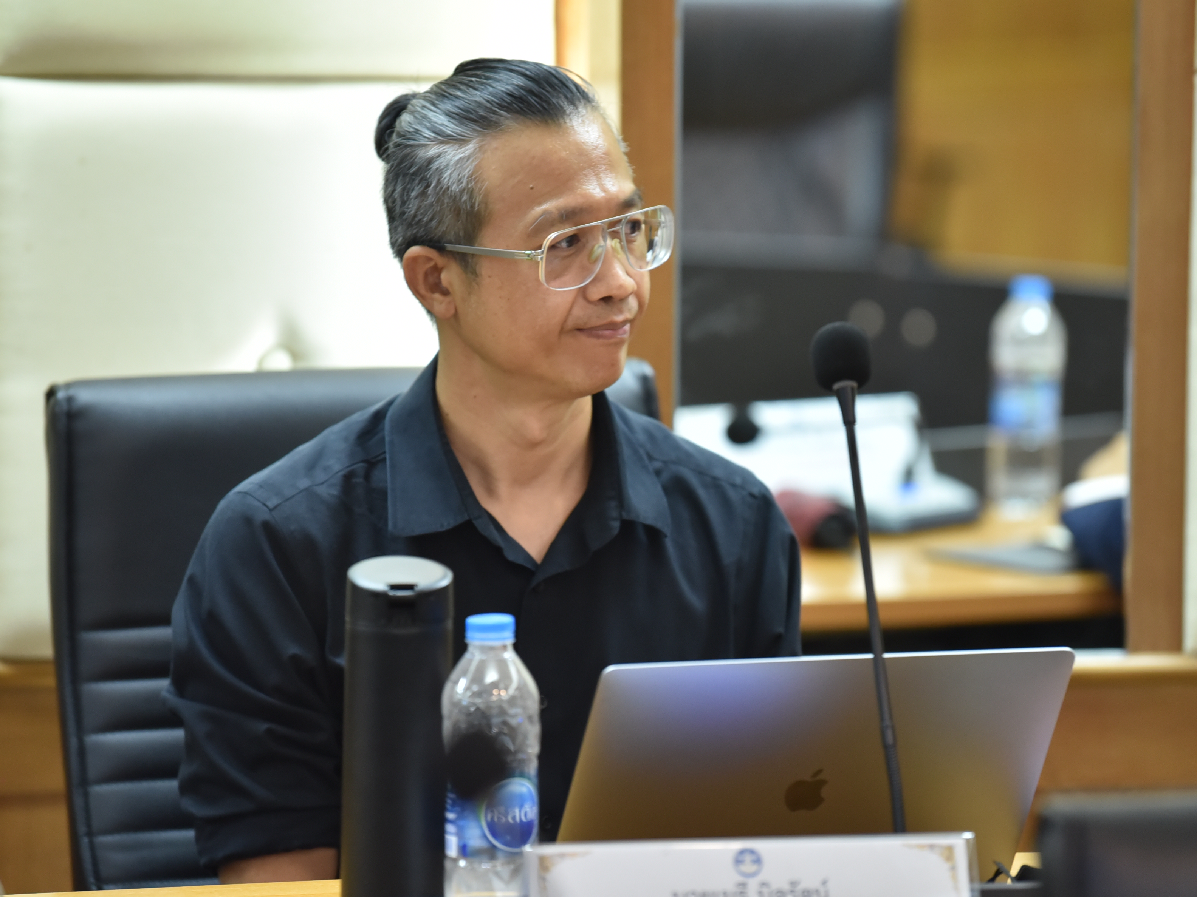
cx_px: 574
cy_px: 416
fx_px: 7815
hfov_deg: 8.8
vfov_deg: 6.6
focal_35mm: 226
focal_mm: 165
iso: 1600
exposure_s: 1/125
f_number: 2.8
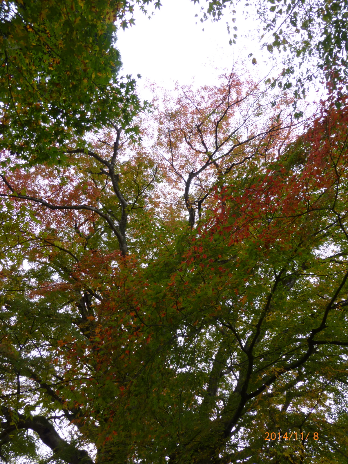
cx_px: 174
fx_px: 322
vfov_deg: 71.6
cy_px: 232
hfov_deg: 56.8
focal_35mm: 24
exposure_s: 1/100
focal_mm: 4.3
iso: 100
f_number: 4
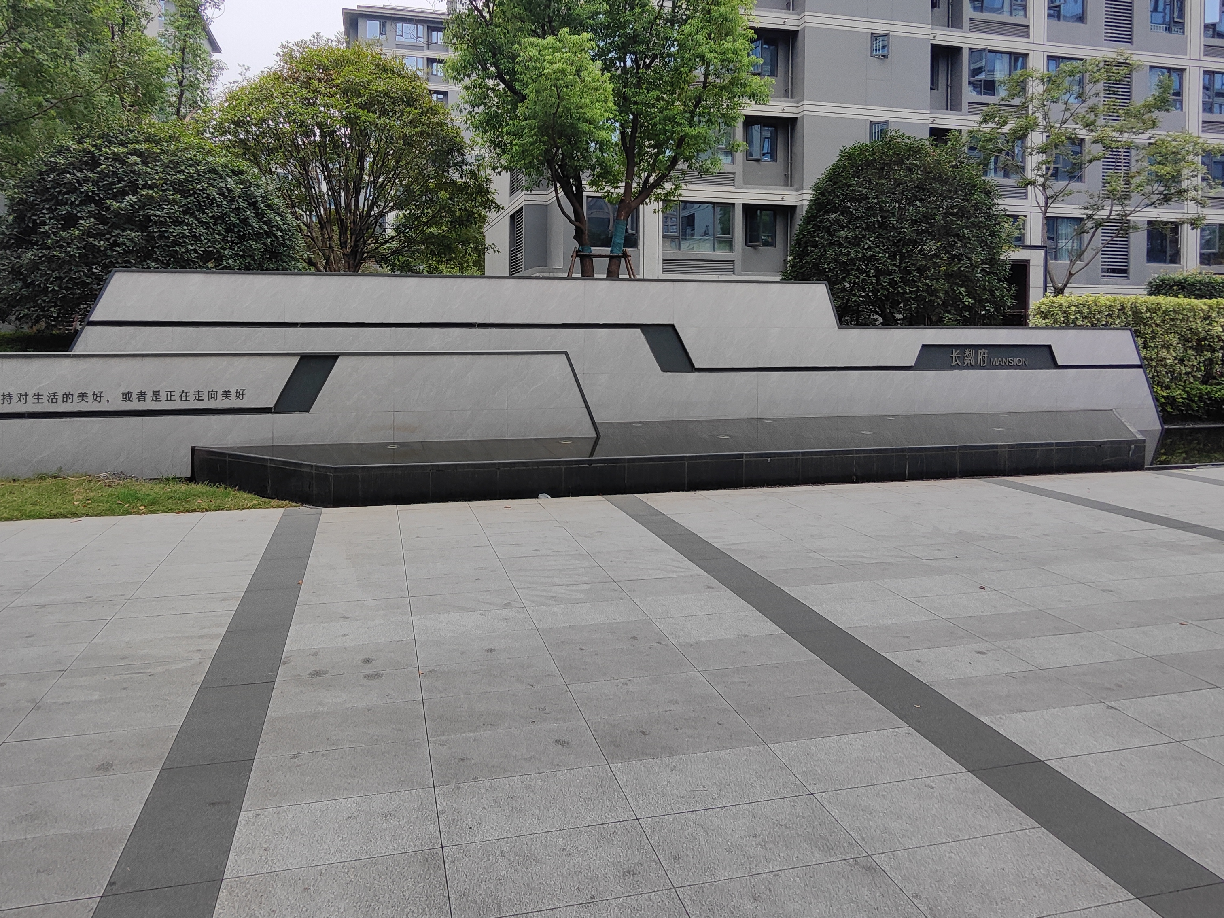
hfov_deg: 76.1
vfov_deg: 60.2
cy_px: 339
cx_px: 540
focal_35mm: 22
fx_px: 778
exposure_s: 1/710
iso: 50
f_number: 2.4
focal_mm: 2.13
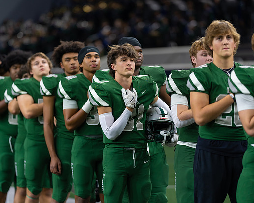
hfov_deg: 12.6
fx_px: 1151
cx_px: 123
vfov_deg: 10.1
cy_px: 102
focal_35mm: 153
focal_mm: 135
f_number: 1.8
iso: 500
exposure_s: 1/400
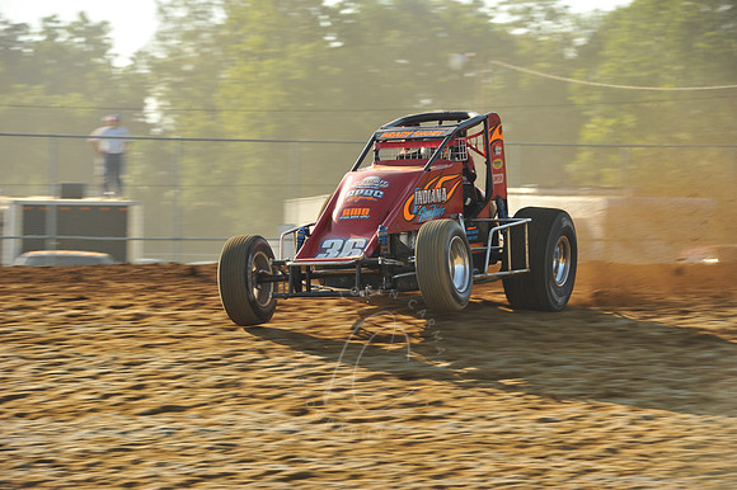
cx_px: 368
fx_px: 3990
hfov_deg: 10.6
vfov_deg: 7.0
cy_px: 245
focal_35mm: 195
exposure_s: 1/320
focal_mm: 195
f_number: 9
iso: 400
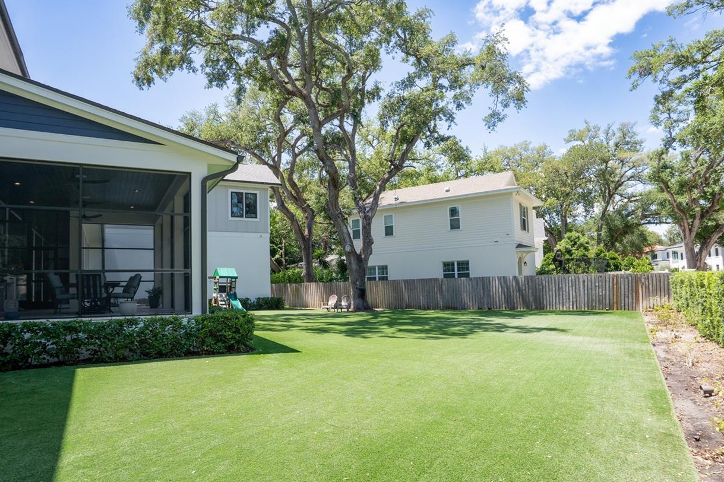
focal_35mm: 21
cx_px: 349
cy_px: 264
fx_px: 422
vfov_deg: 59.4
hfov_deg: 81.2
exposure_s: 1/200
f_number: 5.6
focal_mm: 16
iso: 100
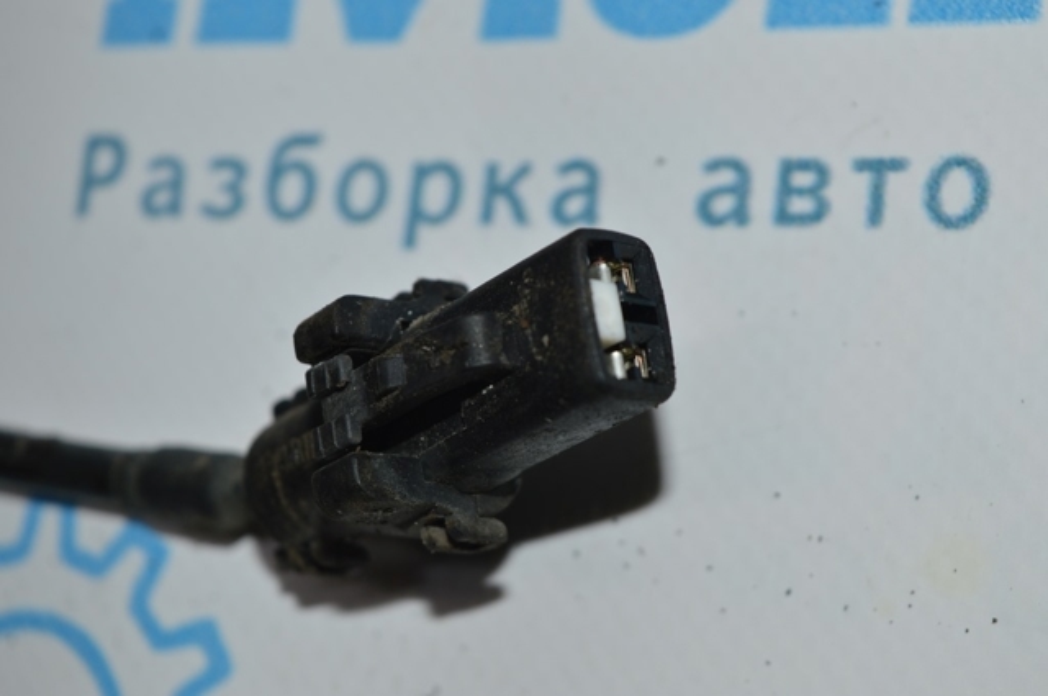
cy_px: 348
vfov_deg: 16.5
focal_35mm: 82
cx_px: 524
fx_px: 2399
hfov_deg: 24.6
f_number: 8
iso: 100
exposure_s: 1/60
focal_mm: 55
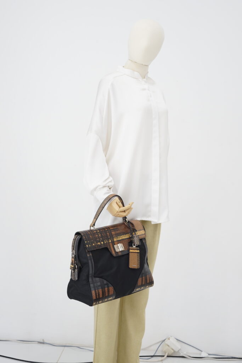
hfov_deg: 27.0
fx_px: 504
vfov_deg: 39.6
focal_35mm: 50
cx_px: 121
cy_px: 182
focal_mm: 50
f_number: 8
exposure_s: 1/6
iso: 640
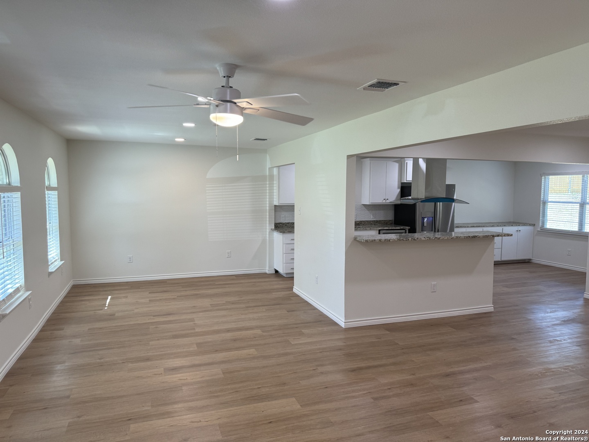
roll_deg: -0.6
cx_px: 294
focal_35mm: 24
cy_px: 221
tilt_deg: -4.8
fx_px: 408
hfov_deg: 71.6
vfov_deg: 56.8
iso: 100
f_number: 1.78
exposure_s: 1/120
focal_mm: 6.76
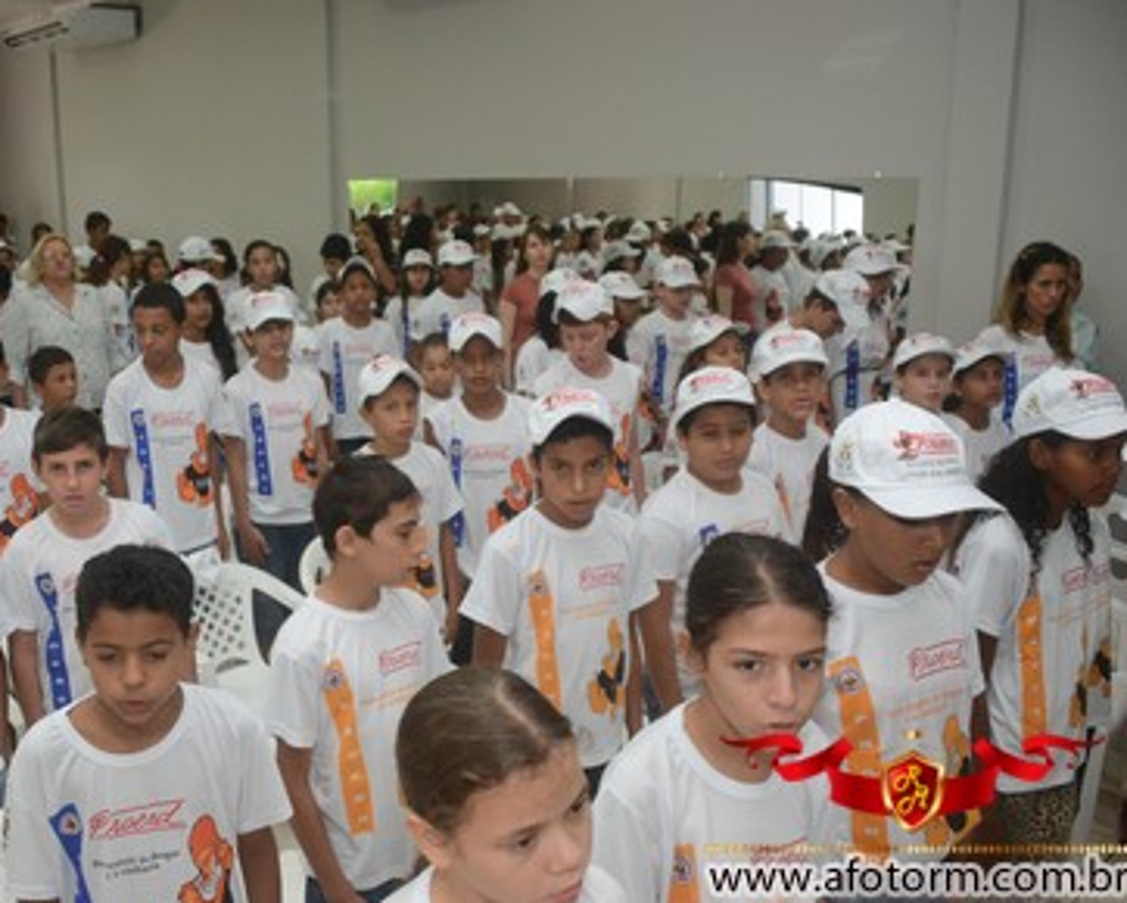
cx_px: 445
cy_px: 464
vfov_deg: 42.3
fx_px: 1168
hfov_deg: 51.1
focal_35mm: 35
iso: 1600
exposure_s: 1/100
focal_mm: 20
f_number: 3.5
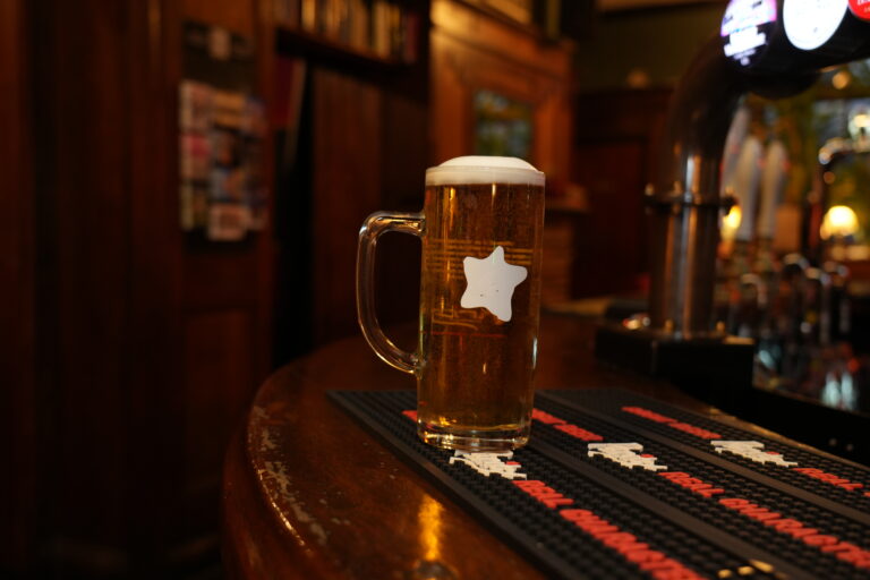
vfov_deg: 35.1
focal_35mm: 38
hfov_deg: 50.7
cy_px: 290
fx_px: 918
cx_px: 435
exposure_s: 1/25
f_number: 4
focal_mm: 38
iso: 1250
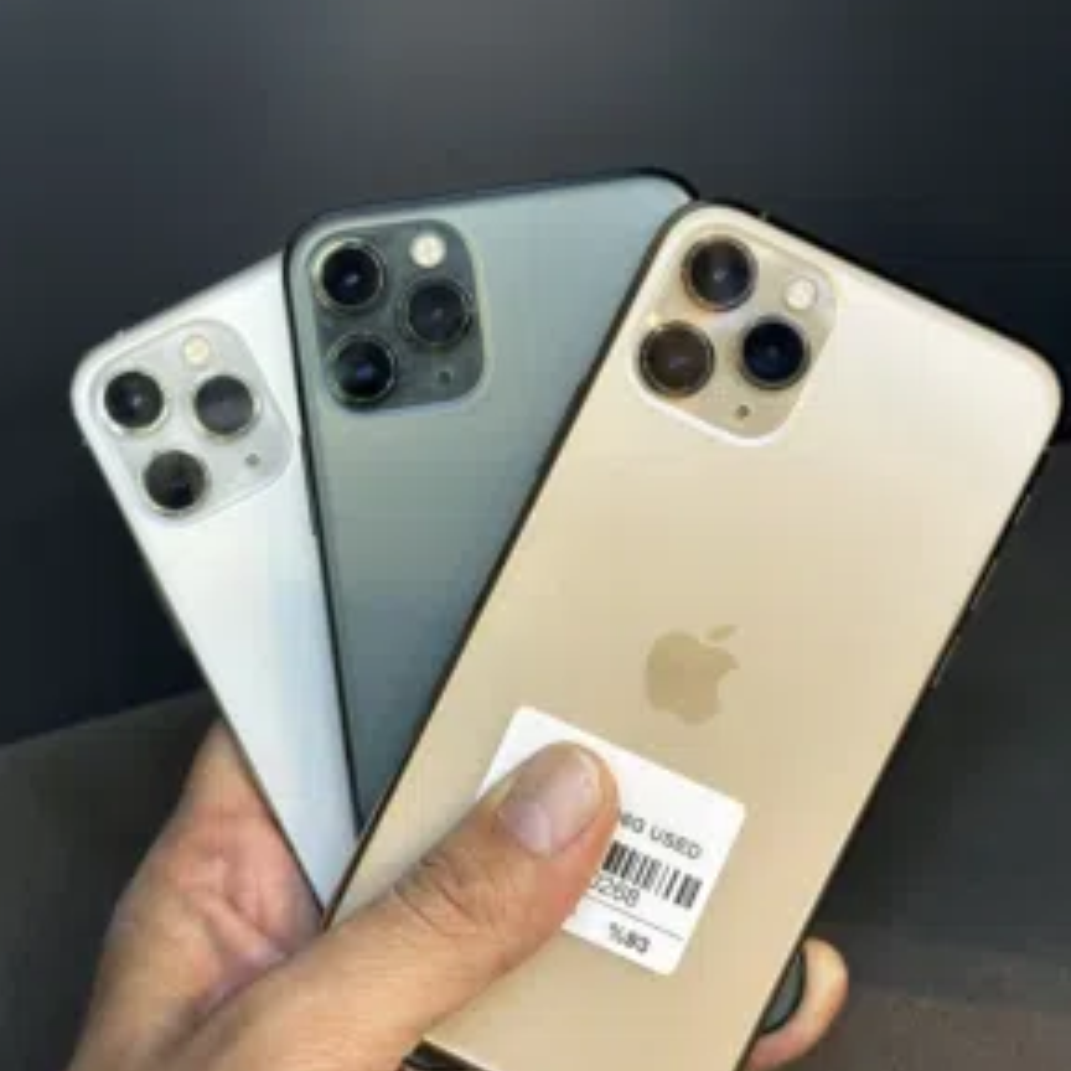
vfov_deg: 29.1
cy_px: 476
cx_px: 543
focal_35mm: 59
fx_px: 2065
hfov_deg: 29.1
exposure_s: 1/100
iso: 80
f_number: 1.78
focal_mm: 6.86
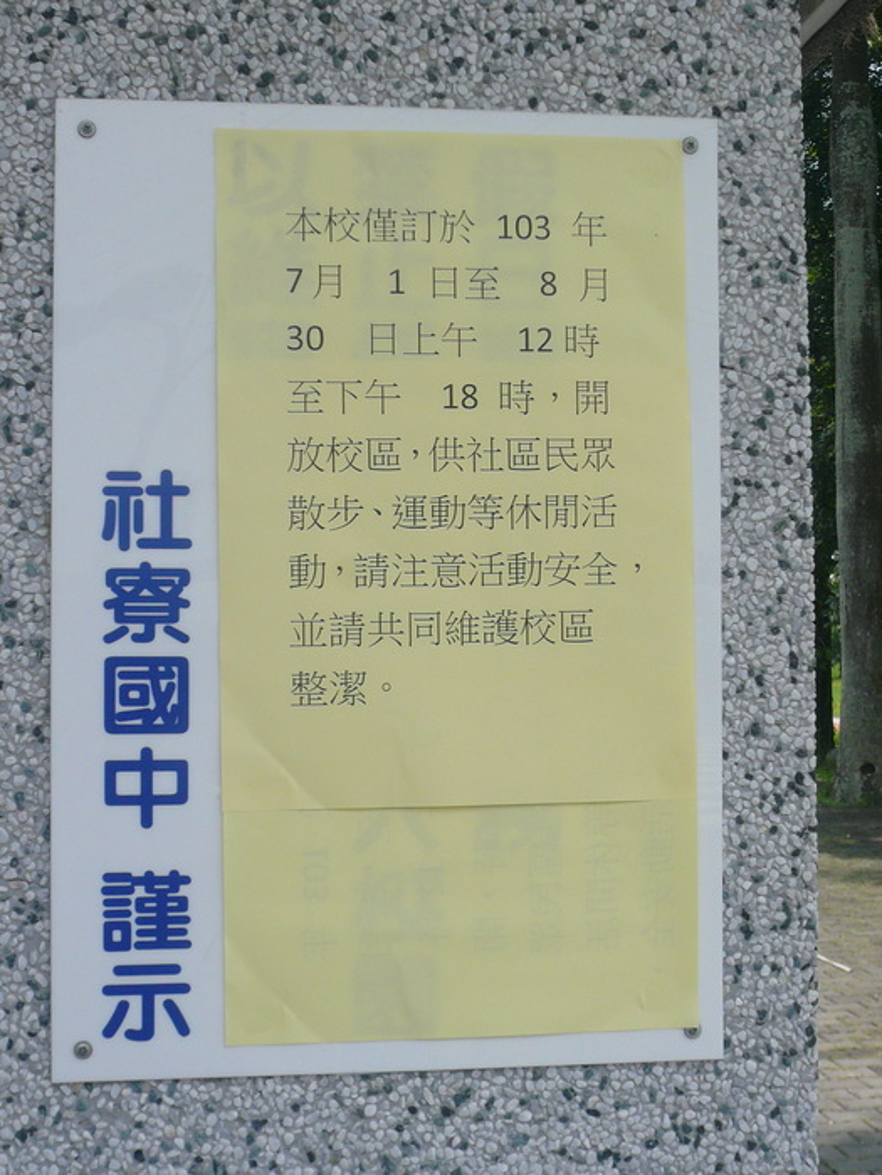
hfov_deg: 26.1
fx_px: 1902
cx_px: 441
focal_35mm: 56
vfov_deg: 34.3
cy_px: 588
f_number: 10
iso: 100
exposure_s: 1/160
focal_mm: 7.5
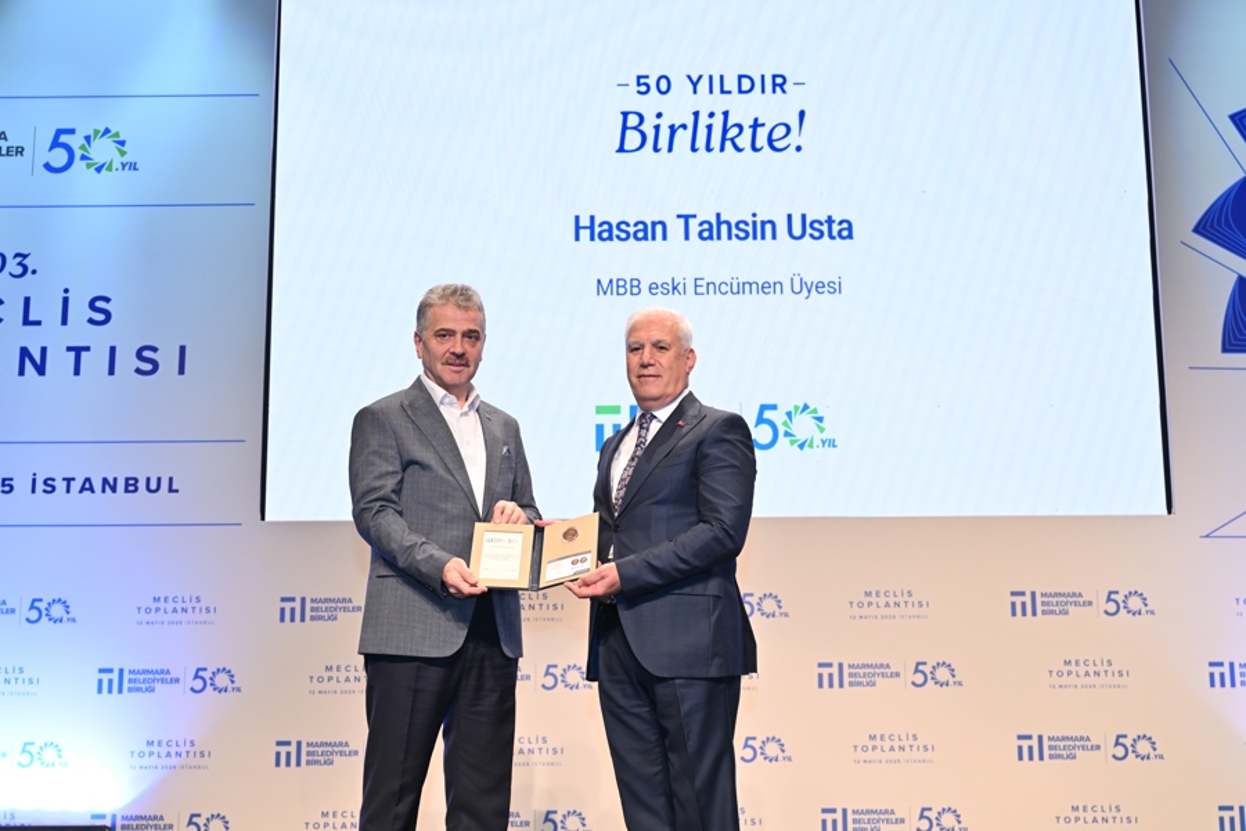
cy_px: 416
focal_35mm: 47
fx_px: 1627
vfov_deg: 28.6
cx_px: 623
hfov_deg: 41.9
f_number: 5
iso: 1600
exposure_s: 1/250
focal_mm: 47
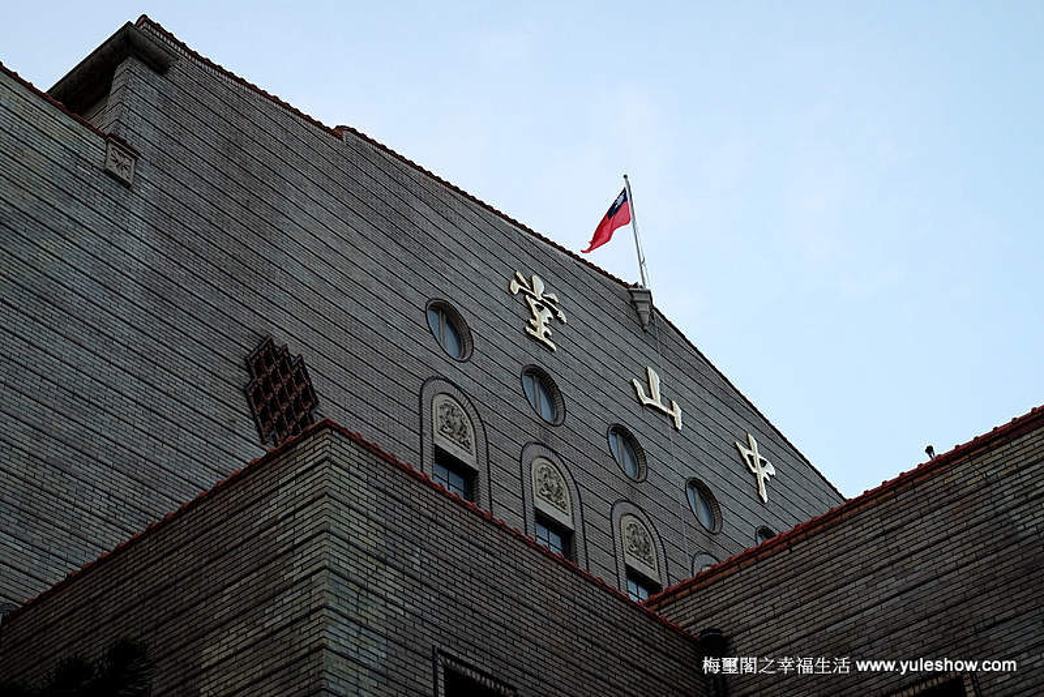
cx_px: 522
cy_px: 348
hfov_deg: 37.5
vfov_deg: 25.5
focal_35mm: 53
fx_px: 1537
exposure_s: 1/125
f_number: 4.5
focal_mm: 35
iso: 400
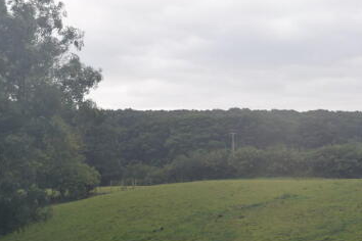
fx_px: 864
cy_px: 161
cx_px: 265
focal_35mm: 86
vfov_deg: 15.9
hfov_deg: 23.5
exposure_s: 1/125
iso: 320
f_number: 5.6
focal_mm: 31
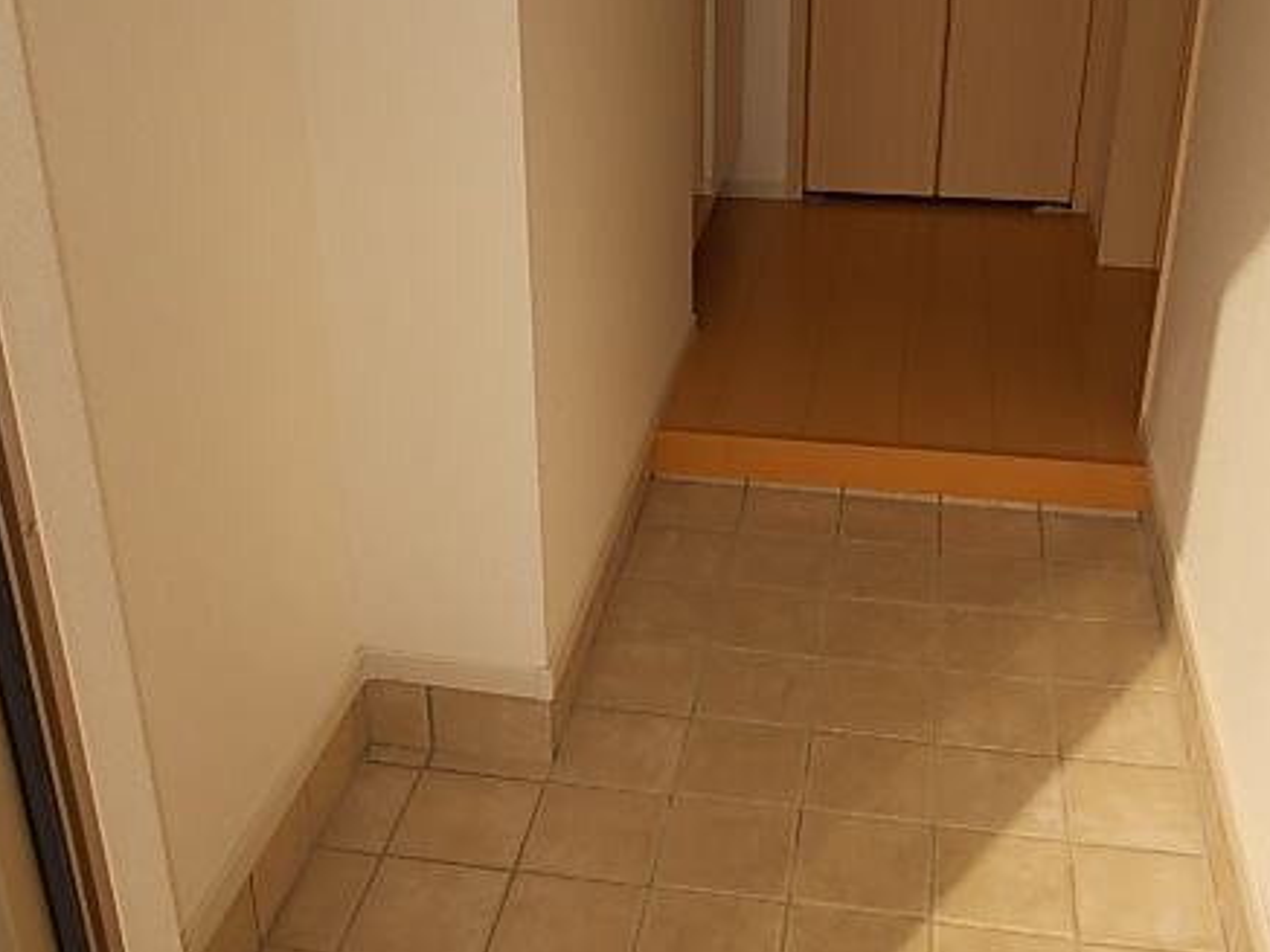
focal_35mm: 41
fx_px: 1505
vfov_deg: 35.1
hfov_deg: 45.8
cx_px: 642
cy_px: 395
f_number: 5.4
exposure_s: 1/160
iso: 80
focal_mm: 4
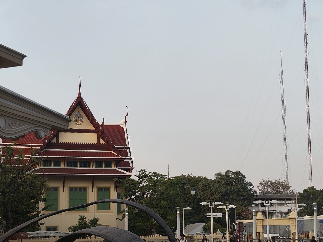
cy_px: 168
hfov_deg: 27.4
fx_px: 662
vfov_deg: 20.6
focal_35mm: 71
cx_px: 176
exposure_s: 1/148
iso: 50
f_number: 1.88
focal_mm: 5.56
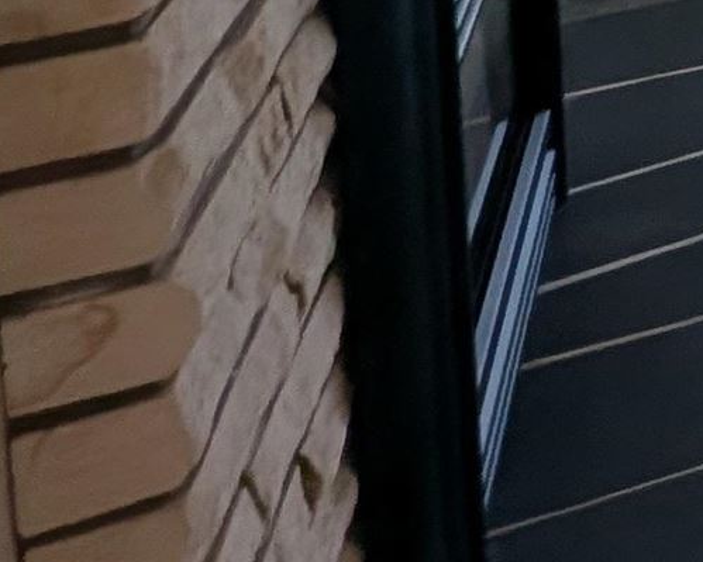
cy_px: -745
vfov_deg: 14.2
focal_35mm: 78
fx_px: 1623
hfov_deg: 11.6
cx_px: 2099
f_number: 2.2
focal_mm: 1.95
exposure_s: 1/120
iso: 47
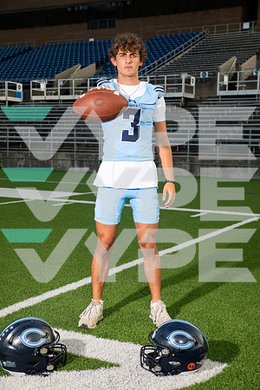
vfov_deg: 38.2
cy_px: 195
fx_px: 563
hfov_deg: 26.0
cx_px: 130
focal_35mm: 52
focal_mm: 52
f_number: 7.1
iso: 160
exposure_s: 1/320
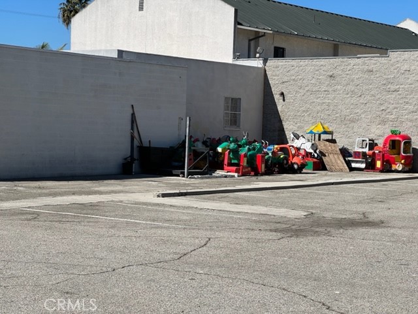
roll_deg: -2.8
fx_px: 930
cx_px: 209
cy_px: 157
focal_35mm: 77
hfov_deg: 25.3
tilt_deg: -2.2
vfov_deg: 19.1
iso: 32
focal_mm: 9
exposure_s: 1/1074
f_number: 2.8
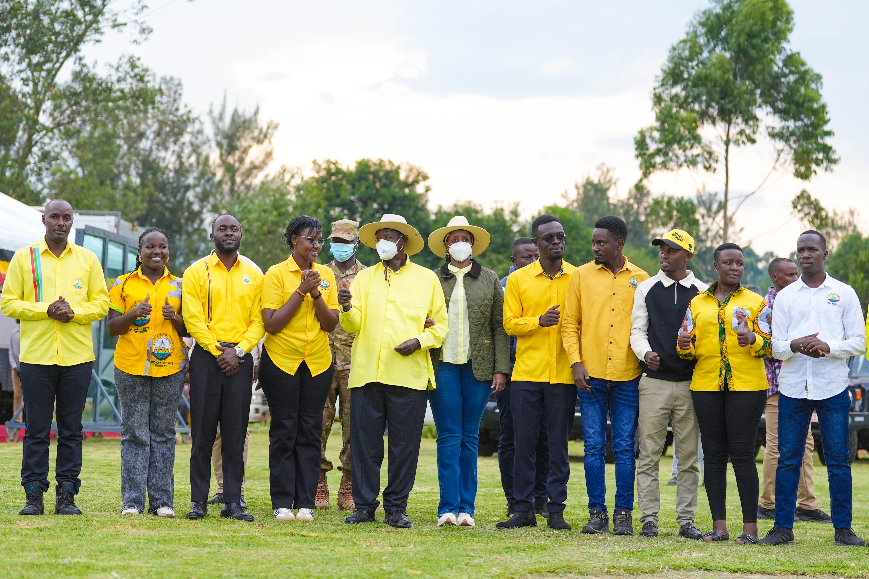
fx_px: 1690
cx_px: 434
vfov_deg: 19.5
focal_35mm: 70
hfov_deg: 28.8
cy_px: 290
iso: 500
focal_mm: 70
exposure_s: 1/800
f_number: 2.8
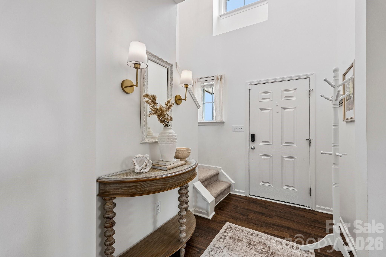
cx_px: 193
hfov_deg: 96.7
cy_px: 128
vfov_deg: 73.7
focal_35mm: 16
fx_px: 172
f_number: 8
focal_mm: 16
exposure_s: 1/25
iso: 400
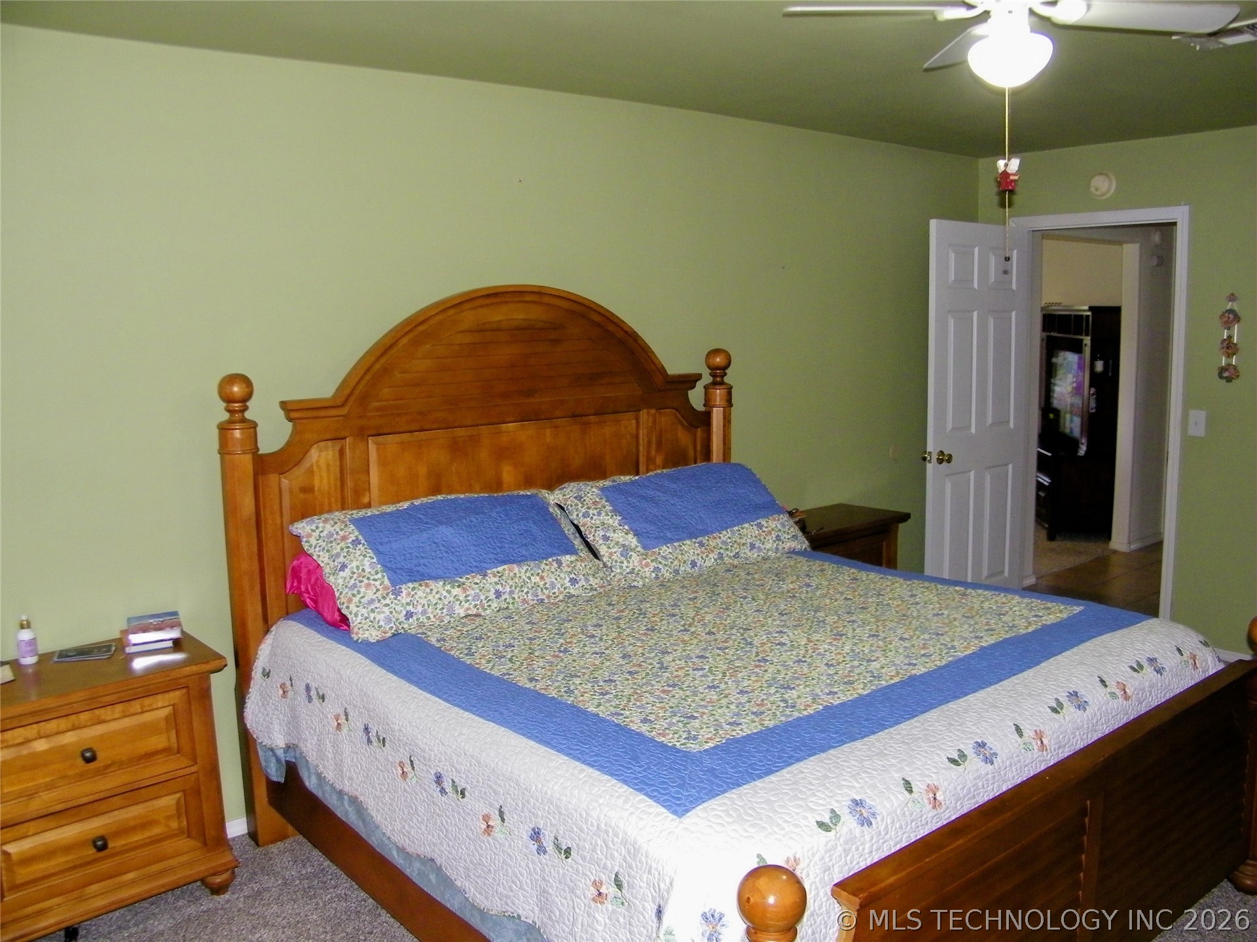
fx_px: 1017
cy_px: 471
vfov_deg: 49.7
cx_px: 628
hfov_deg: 63.4
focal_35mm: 28
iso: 200
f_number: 3.5
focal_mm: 5
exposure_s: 1/30
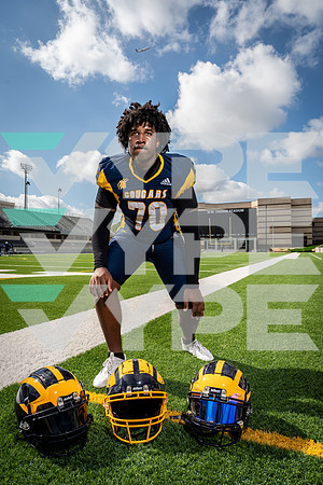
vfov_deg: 73.7
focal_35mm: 24
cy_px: 242
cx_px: 162
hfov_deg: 53.1
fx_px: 323
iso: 125
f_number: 8
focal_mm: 24
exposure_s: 1/250
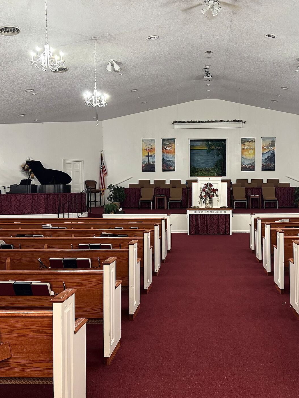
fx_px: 380
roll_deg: +0.9
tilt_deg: -1.6
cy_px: 198
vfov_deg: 55.4
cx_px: 195
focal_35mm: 33
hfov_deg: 42.5
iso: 320
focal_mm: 6.76
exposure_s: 1/60
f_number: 1.78
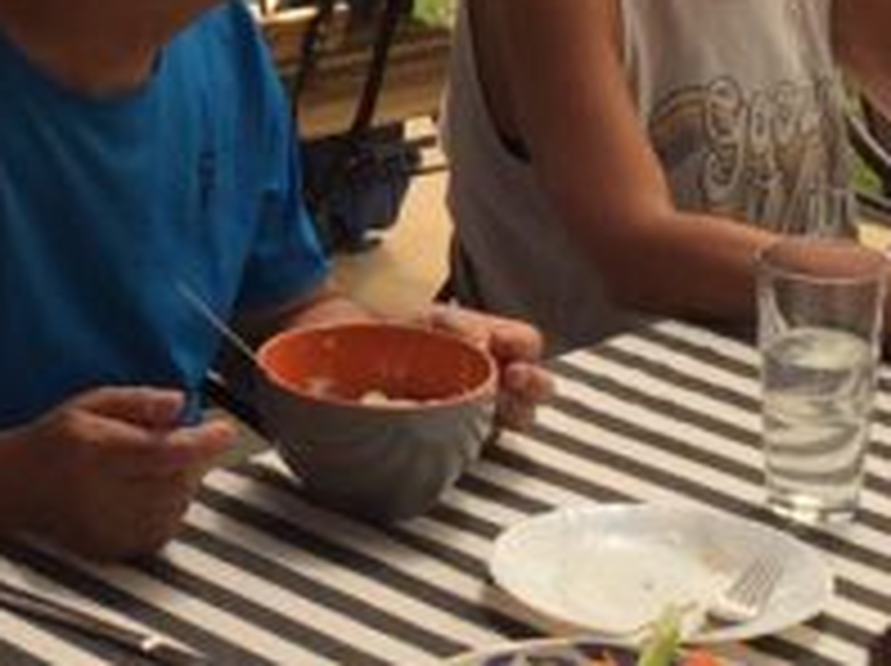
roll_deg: -1.6
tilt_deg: -9.0
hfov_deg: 13.0
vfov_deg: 9.6
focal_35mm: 150
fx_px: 3856
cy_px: -315
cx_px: 27
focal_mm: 4.15
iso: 32
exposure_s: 1/964
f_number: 2.2
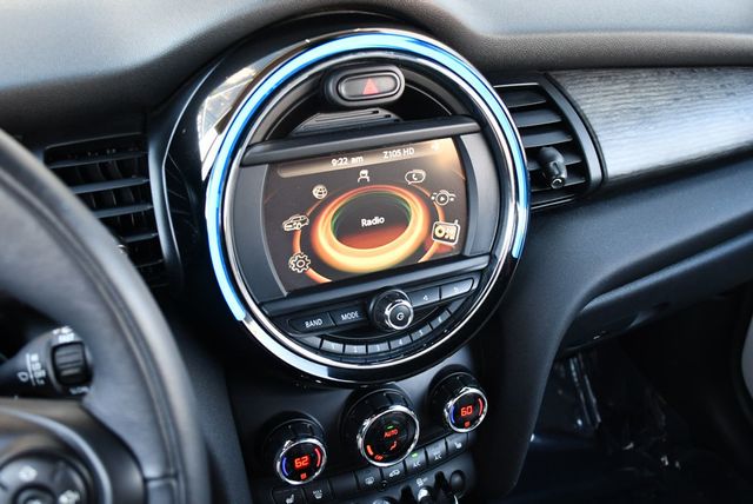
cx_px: 376
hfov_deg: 53.1
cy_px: 252
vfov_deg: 36.9
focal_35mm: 36
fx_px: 754
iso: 900
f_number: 3.5
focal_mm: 18
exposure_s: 1/125
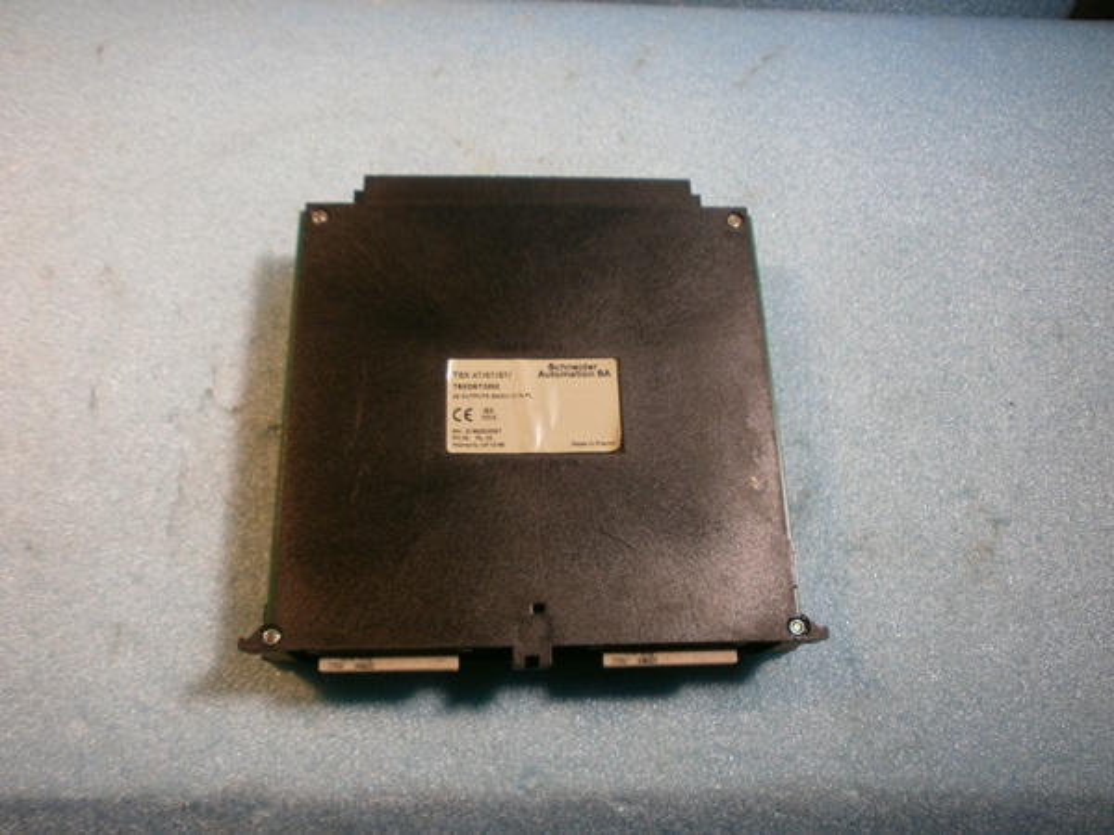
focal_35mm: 27
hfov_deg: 65.3
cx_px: 557
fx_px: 869
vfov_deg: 51.4
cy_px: 418
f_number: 2.9
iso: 100
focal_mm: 4.8
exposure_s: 1/80
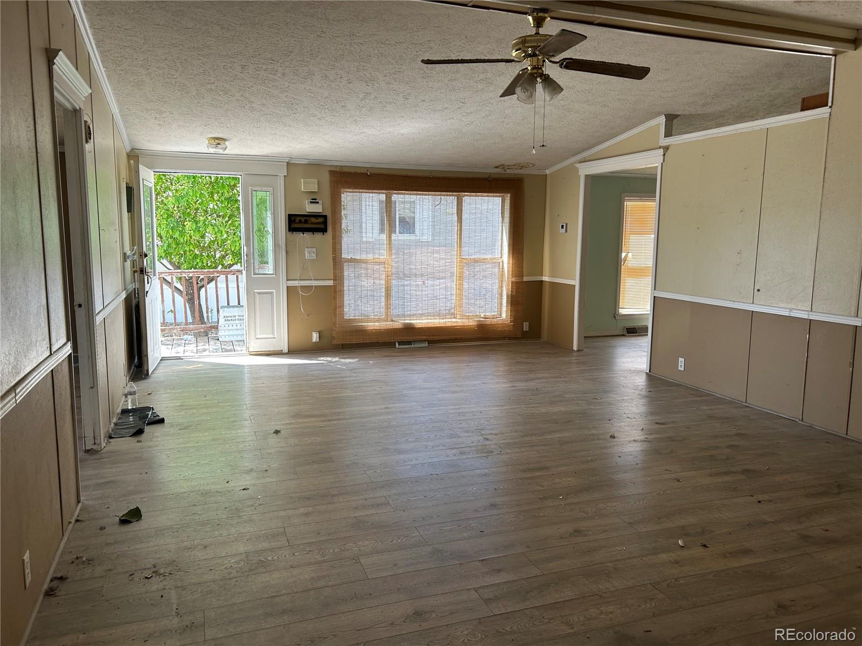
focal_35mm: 26
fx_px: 647
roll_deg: +0.4
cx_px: 431
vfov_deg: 53.1
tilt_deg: -8.0
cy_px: 323
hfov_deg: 67.3
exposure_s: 1/205
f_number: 1.5
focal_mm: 5.7
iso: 40
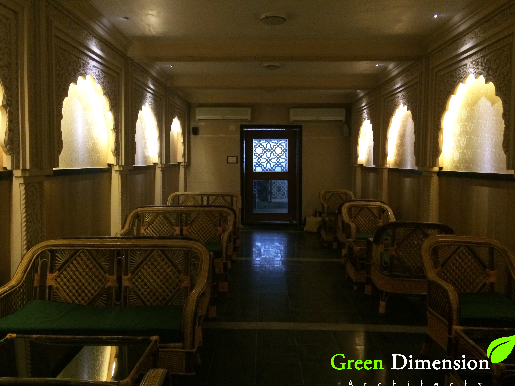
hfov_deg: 60.0
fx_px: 446
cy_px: 192
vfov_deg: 46.8
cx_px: 255
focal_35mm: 30
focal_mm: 4.15
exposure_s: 1/17
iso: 400
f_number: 2.2
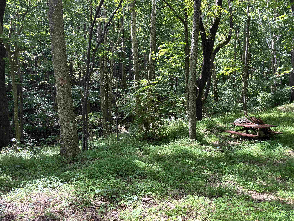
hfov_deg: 67.3
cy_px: 110
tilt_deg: -7.2
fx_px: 221
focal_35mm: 26
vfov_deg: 53.1
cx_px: 147
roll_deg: -0.5
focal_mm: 5.96
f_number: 1.6
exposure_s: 1/121
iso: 40
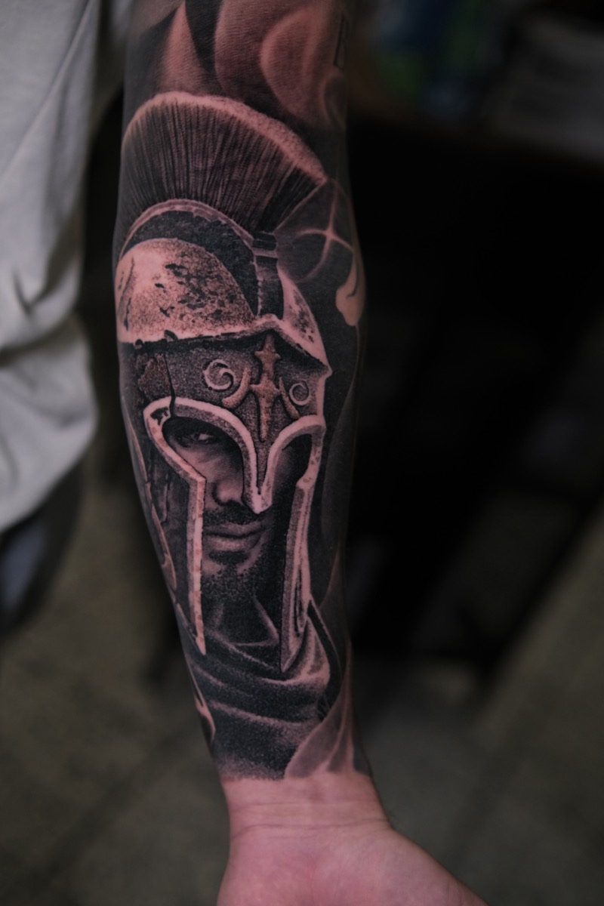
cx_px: 302
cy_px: 453
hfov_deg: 27.0
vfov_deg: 39.6
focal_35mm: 50
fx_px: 1258
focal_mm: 33
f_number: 2
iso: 640
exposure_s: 1/320
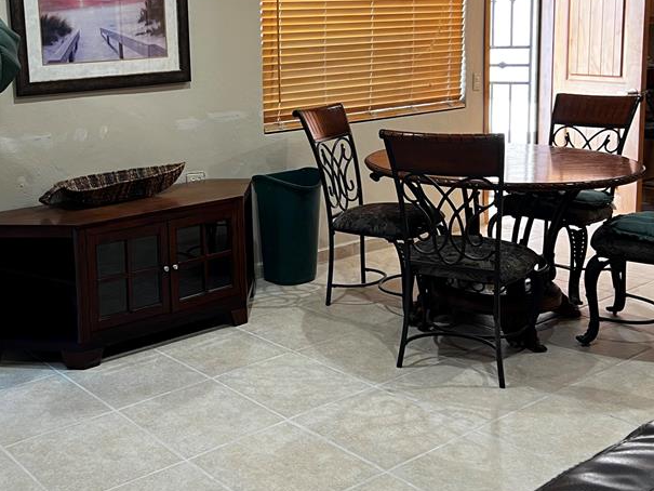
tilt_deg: -8.1
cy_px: 141
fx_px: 831
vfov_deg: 32.4
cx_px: 171
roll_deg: +2.1
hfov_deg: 41.8
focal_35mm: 44
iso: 80
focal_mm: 5.7
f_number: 1.5
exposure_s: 1/60
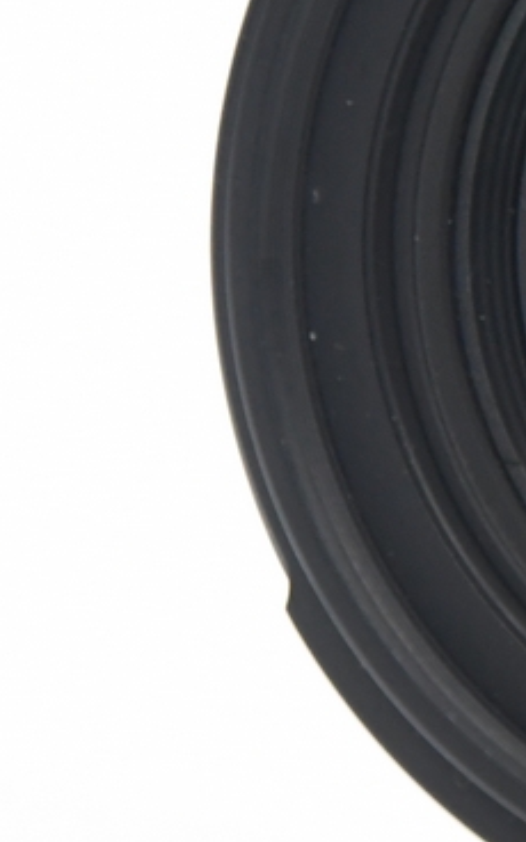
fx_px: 11445
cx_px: 1052
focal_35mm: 499
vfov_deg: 4.2
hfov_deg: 2.6
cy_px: 291
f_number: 7.1
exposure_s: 1/100
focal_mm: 80
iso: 1600
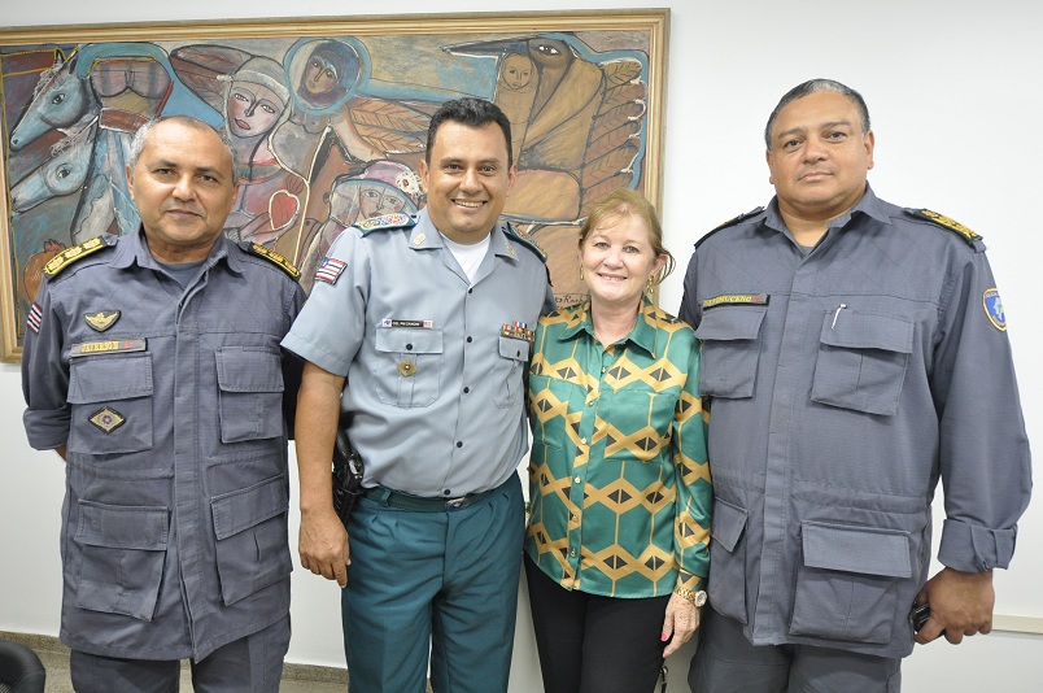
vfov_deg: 53.0
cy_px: 346
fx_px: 694
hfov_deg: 73.8
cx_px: 522
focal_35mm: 24
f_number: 3.2
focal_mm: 16
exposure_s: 1/60
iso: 800
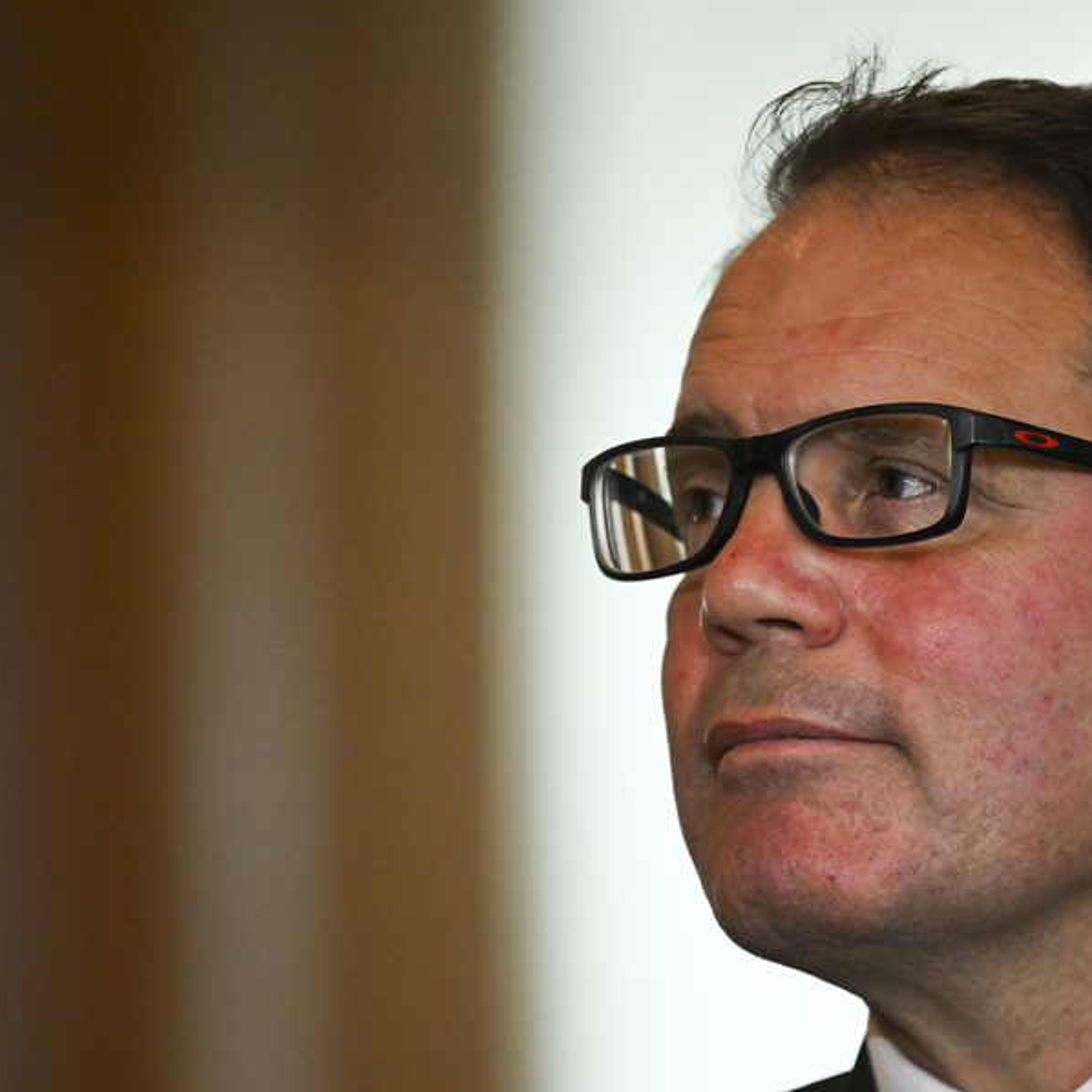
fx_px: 15989
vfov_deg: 3.9
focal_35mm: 448
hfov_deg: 3.9
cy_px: 546
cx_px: 727
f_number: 4
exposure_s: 1/400
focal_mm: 350
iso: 4000
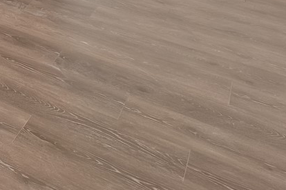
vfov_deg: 15.6
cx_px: -175
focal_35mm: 58
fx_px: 461
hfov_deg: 24.2
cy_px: -238
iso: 640
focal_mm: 12
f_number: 9
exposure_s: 1/1.67
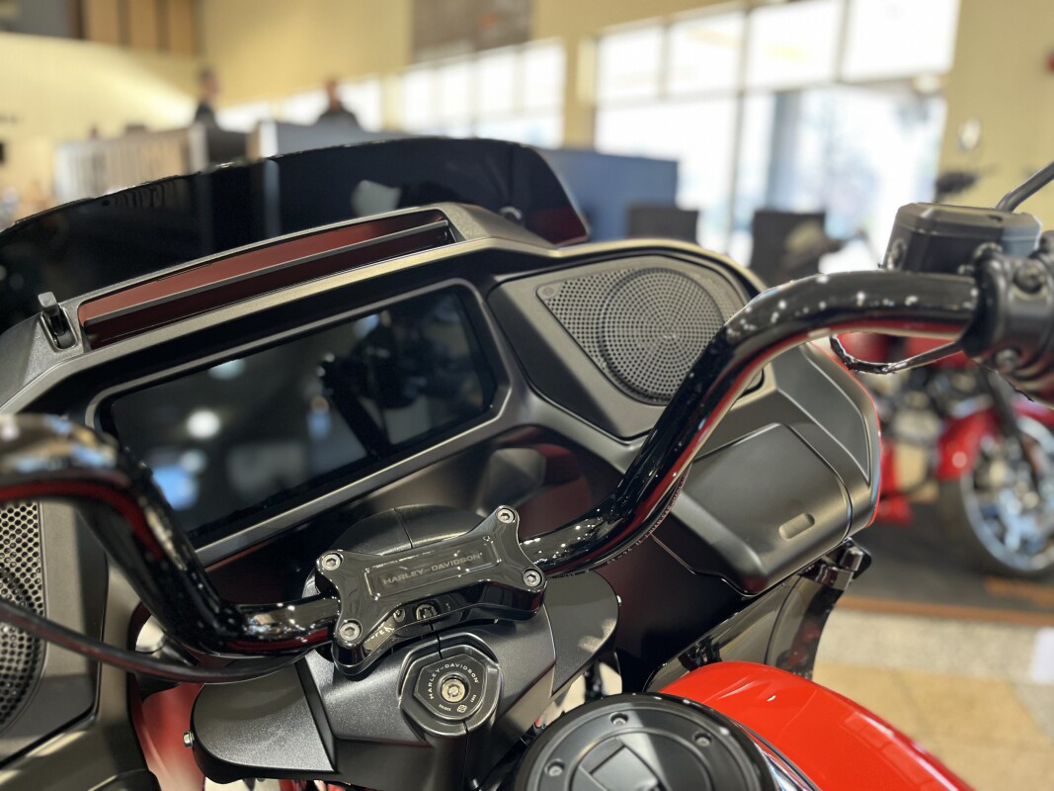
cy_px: 396
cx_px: 527
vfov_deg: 53.1
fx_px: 792
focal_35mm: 26
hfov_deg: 67.3
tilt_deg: -11.5
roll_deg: +0.7
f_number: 1.6
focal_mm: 5.1
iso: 320
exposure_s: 1/60
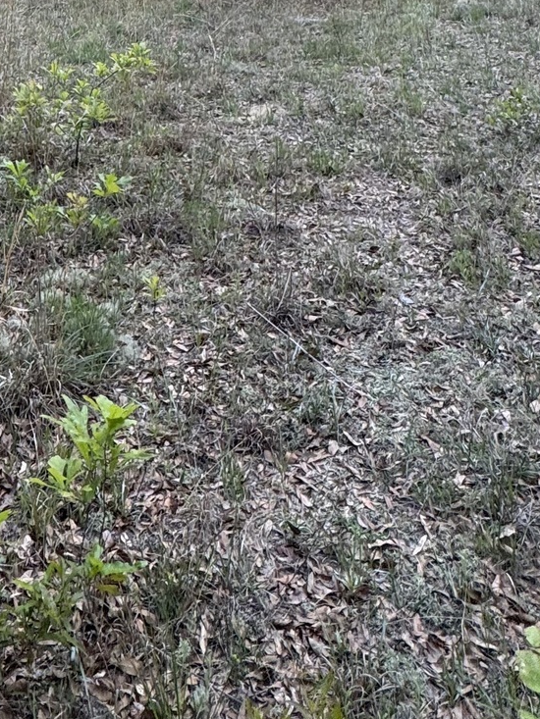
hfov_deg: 32.1
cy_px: -84
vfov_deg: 36.0
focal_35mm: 44
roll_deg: +1.7
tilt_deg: -4.1
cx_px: 115
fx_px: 915
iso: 125
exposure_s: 1/99
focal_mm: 2.22
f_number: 2.2
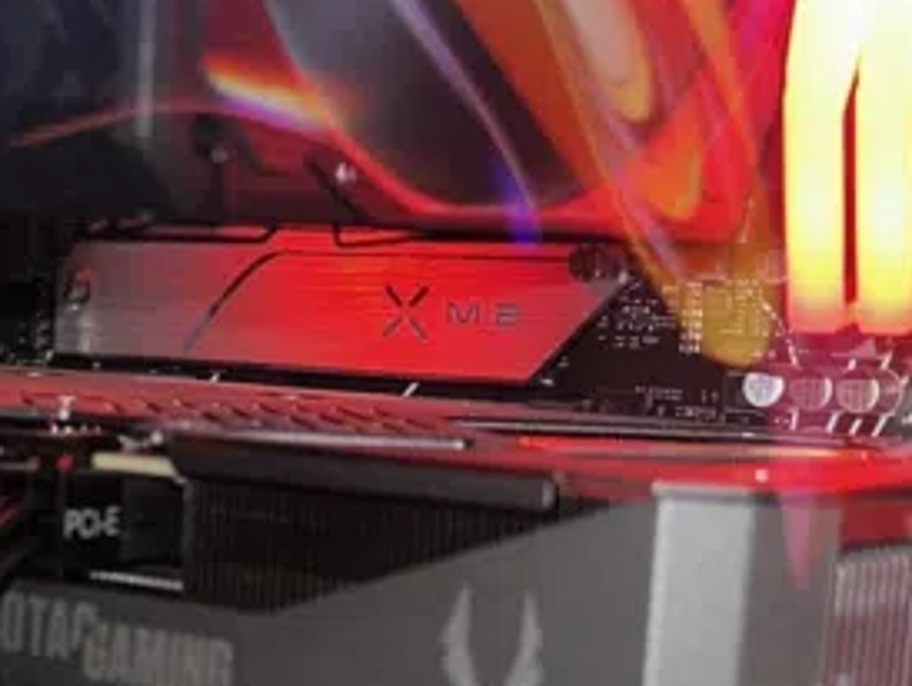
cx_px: 316
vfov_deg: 24.8
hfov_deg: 34.1
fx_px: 1477
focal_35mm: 56
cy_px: 696
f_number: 1.78
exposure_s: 1/5
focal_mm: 6.86
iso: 100
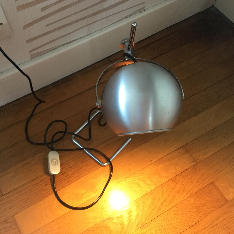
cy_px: 118
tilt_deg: -60.4
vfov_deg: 44.9
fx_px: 283
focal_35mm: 37
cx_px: 90
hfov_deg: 44.6
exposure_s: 1/33
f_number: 2.4
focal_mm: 3.3
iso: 125
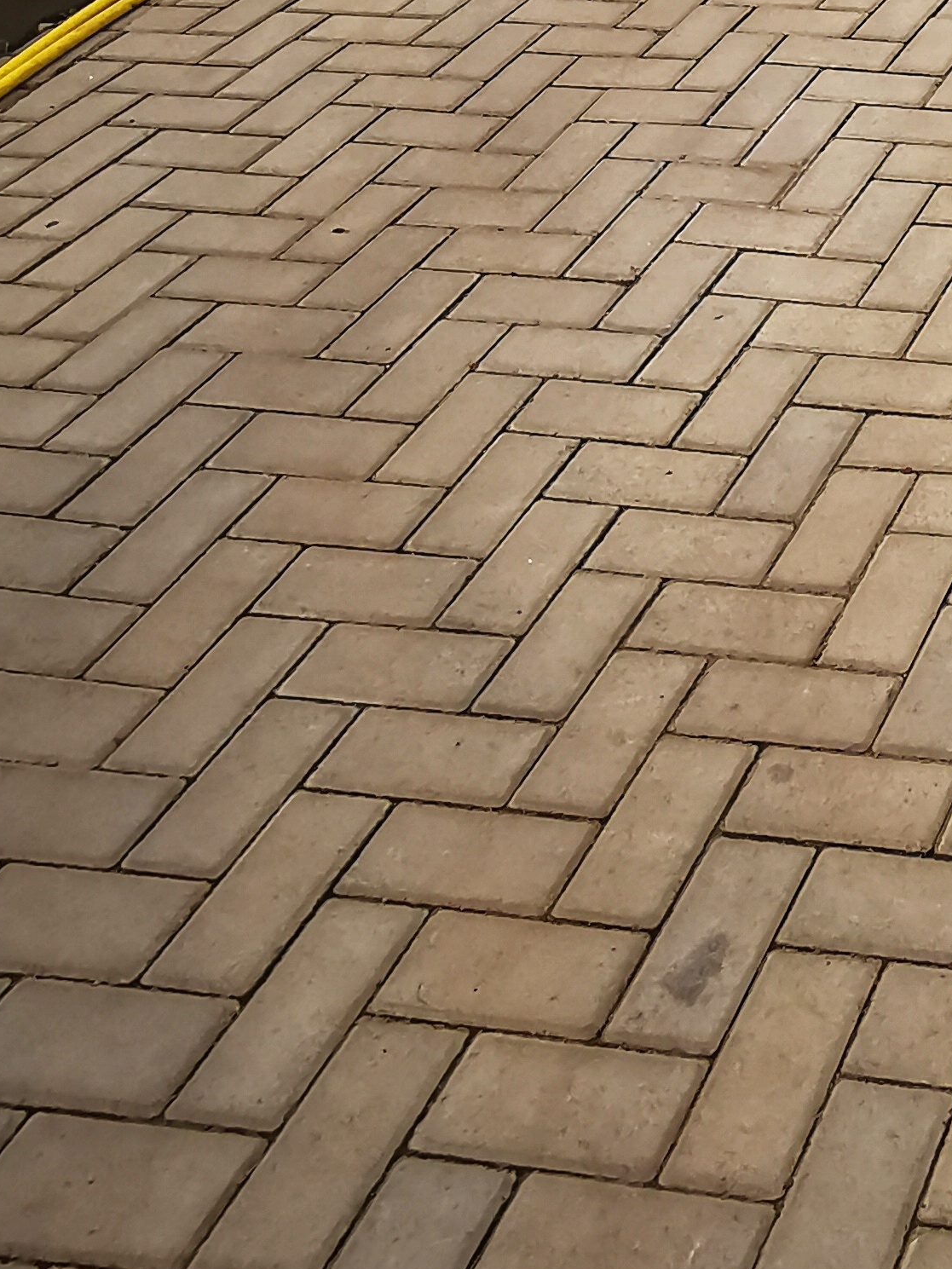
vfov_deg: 30.0
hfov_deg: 22.3
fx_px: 2017
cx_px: 1394
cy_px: -246
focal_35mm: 55
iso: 50
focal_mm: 2.35
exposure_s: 1/633
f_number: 2.2
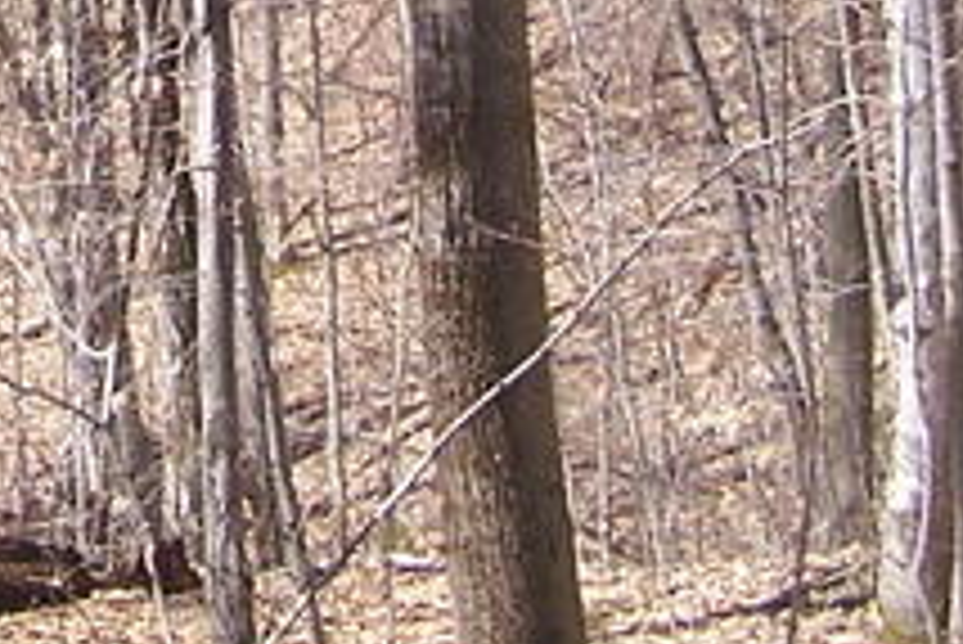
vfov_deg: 7.1
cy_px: -518
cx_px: -468
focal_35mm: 189
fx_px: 5059
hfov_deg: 10.5
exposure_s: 1/100
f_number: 2.8
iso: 80
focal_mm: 6.3
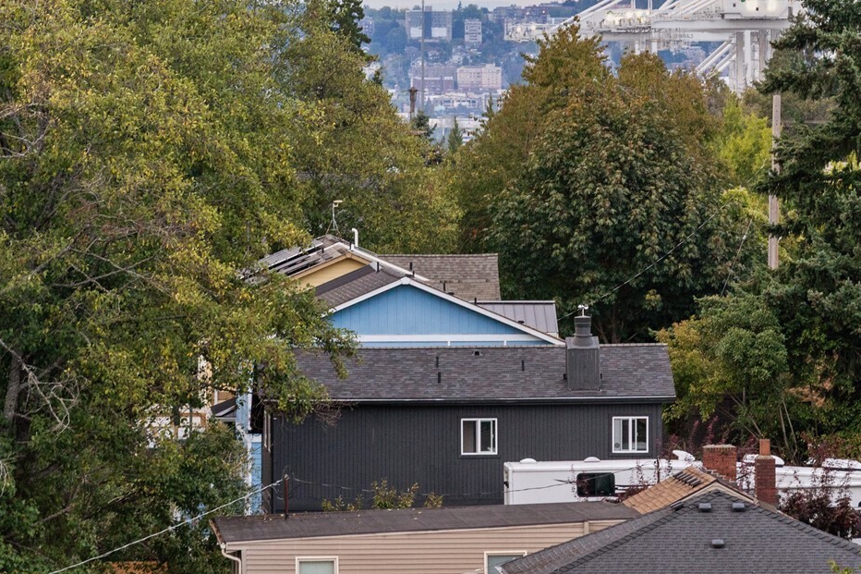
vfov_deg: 3.8
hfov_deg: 5.7
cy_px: 86
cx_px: 624
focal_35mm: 364
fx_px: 8704
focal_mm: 200
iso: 640
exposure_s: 1/40
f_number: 10
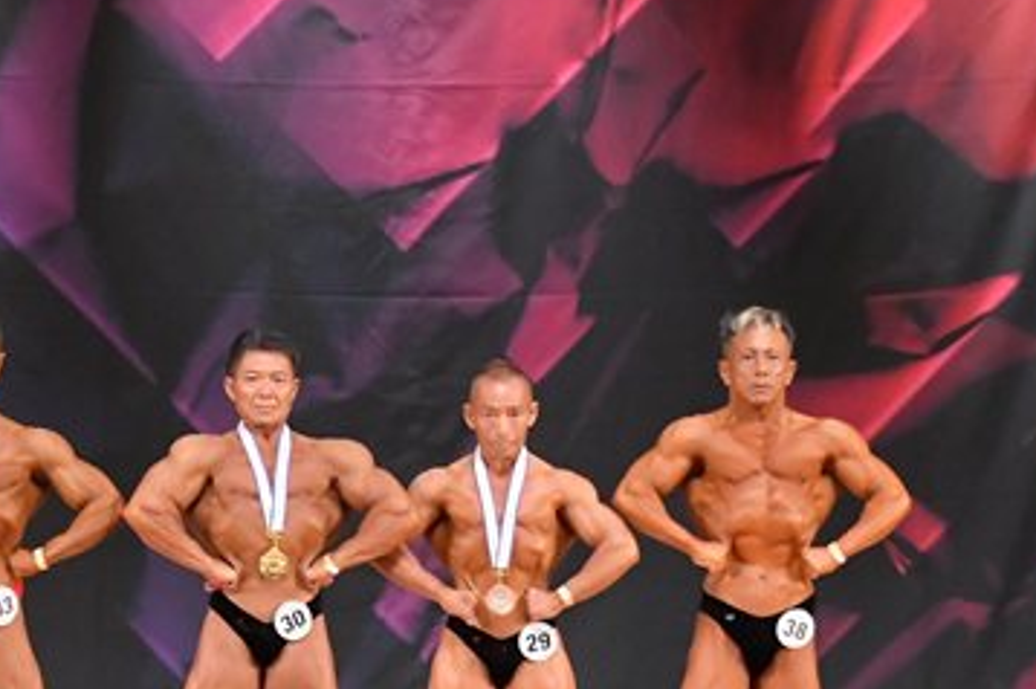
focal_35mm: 299
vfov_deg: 4.6
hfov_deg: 6.9
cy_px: 469
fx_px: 8596
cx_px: 164
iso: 7200
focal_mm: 92
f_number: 5.6
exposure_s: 1/400
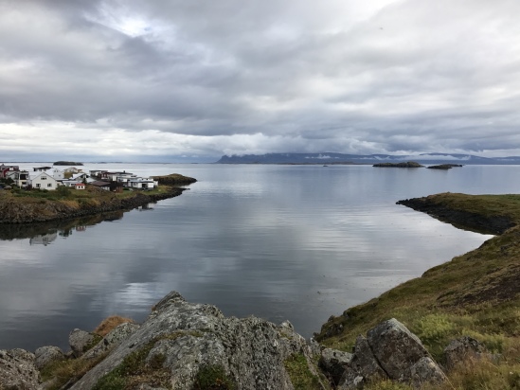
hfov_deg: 63.4
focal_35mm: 28
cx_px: 260
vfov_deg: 49.8
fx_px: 421
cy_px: 195
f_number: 1.8
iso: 20
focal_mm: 3.99
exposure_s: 1/1773
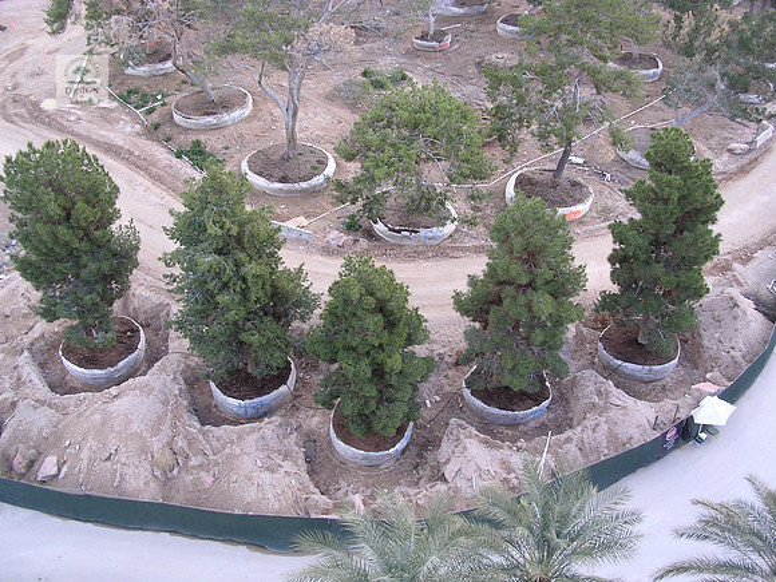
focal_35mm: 38
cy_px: 291
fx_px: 852
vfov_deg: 37.7
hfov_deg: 49.0
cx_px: 388
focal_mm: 5.8
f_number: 2.8
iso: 100
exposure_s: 1/59.1
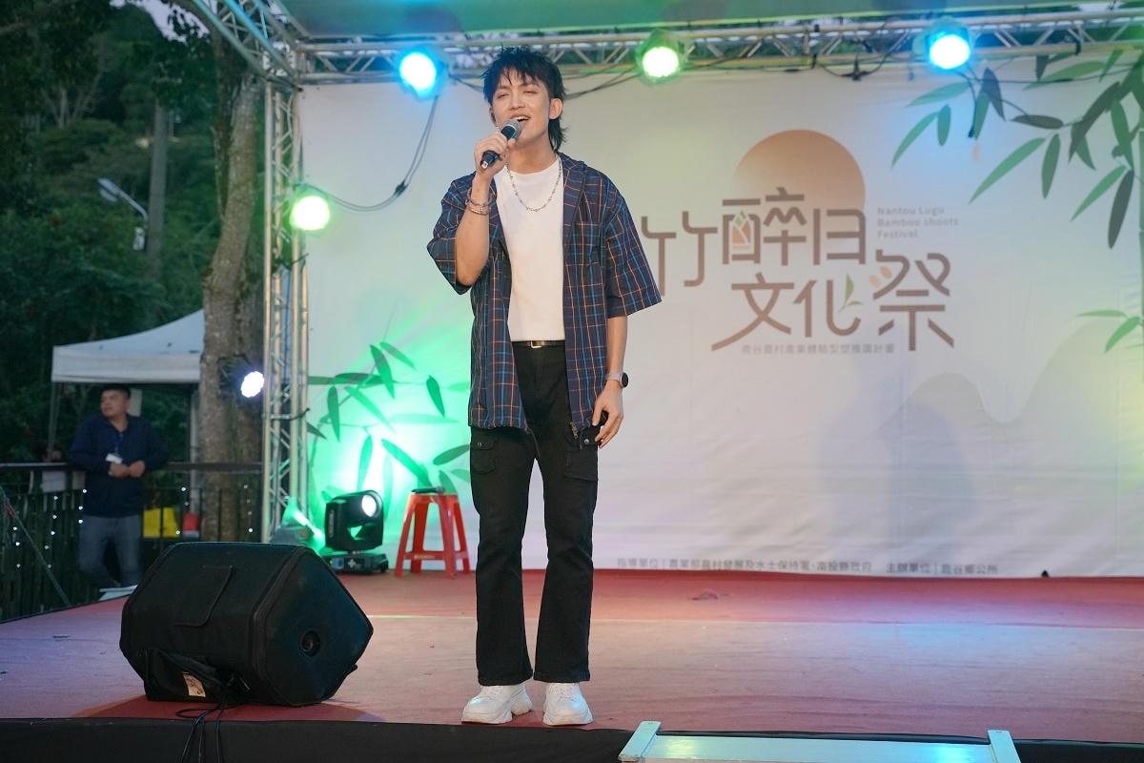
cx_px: 572
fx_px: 1716
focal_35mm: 54
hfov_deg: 36.9
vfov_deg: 25.1
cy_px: 382
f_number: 4
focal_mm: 54
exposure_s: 1/160
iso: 2500
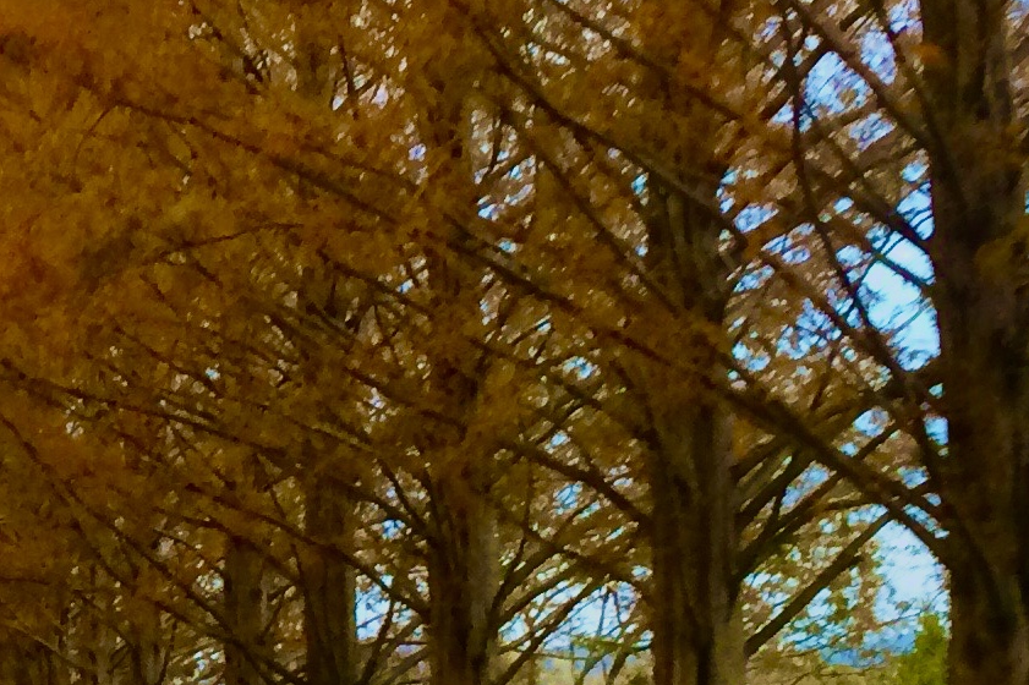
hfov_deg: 19.4
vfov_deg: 13.6
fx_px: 2857
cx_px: -172
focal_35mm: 100
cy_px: 158
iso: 40
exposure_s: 1/40
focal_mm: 4.15
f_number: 2.2
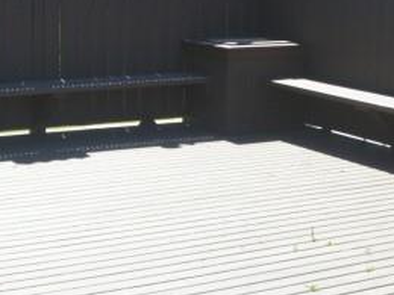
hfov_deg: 22.7
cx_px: 133
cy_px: 39
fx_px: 979
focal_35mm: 86
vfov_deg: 17.0
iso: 80
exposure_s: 1/250
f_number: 3.5
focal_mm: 6.3
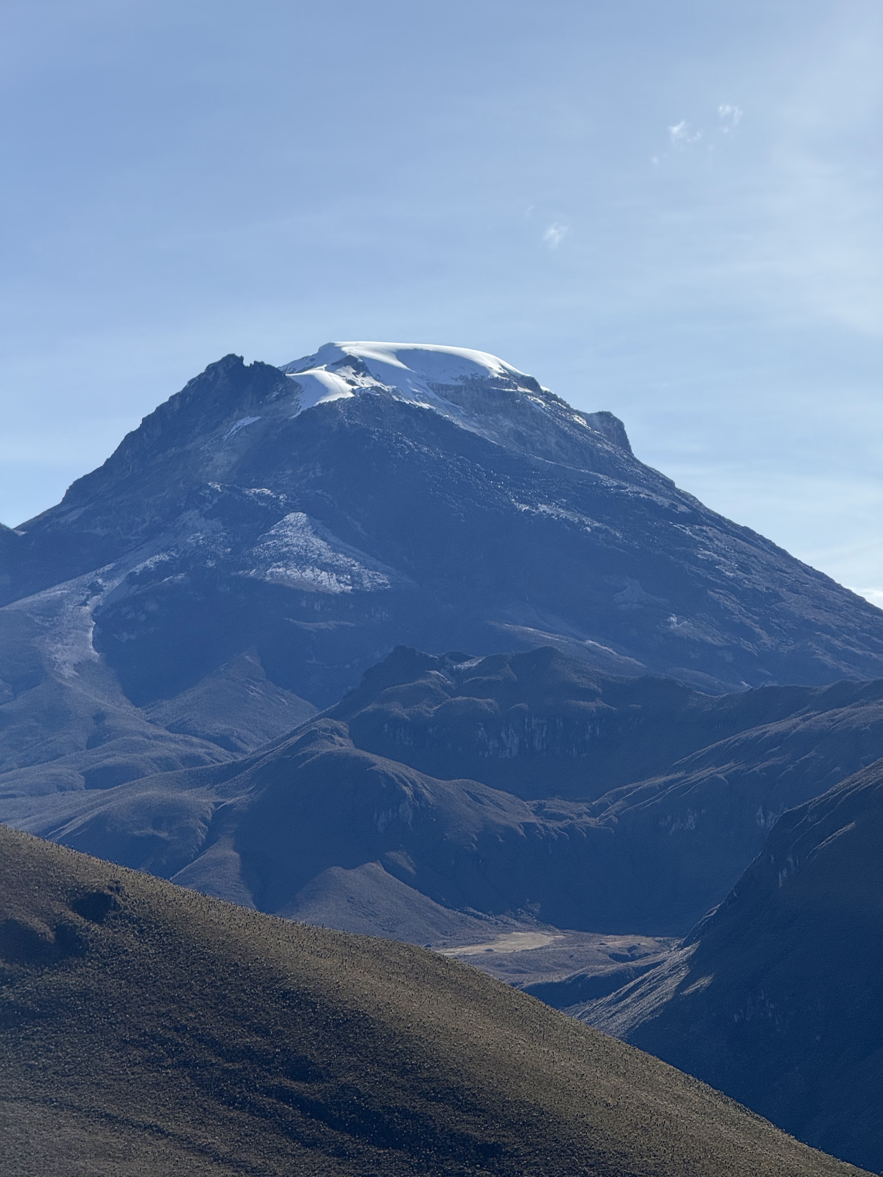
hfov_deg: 12.3
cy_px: 588
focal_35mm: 120
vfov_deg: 16.4
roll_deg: -0.1
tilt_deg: +4.4
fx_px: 4081
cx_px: 442
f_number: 2.8
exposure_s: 1/2933
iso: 50
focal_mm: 15.66
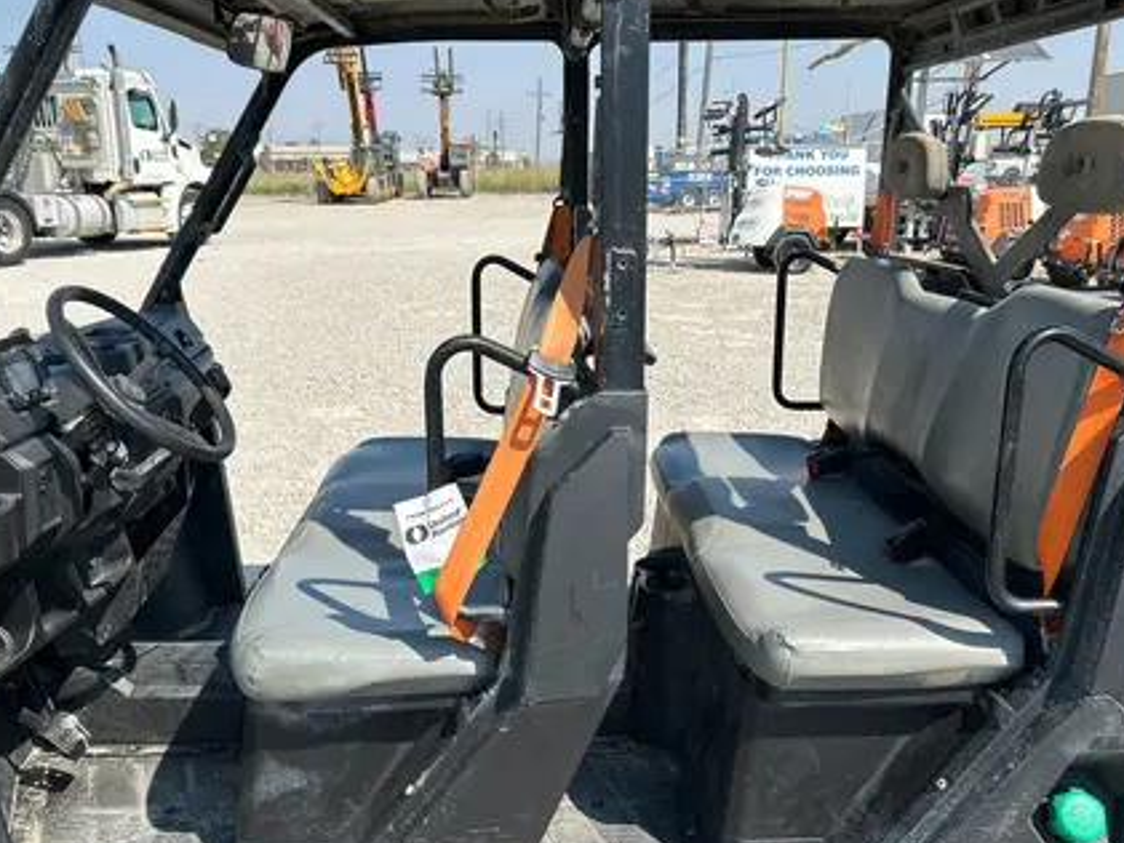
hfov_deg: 53.9
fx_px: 1104
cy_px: 447
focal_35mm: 34
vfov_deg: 41.8
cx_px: 529
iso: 50
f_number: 1.5
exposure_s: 1/3831
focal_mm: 5.7
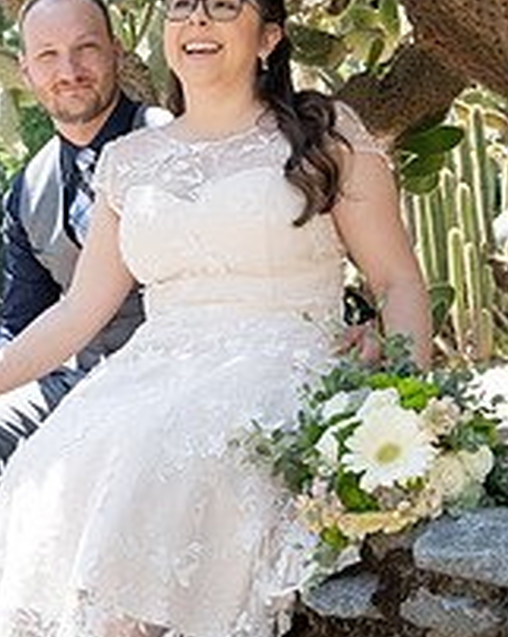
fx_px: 1262
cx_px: 205
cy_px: 259
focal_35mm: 67
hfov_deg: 22.7
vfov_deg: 28.3
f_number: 5.6
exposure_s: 1/160
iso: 250
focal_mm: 32
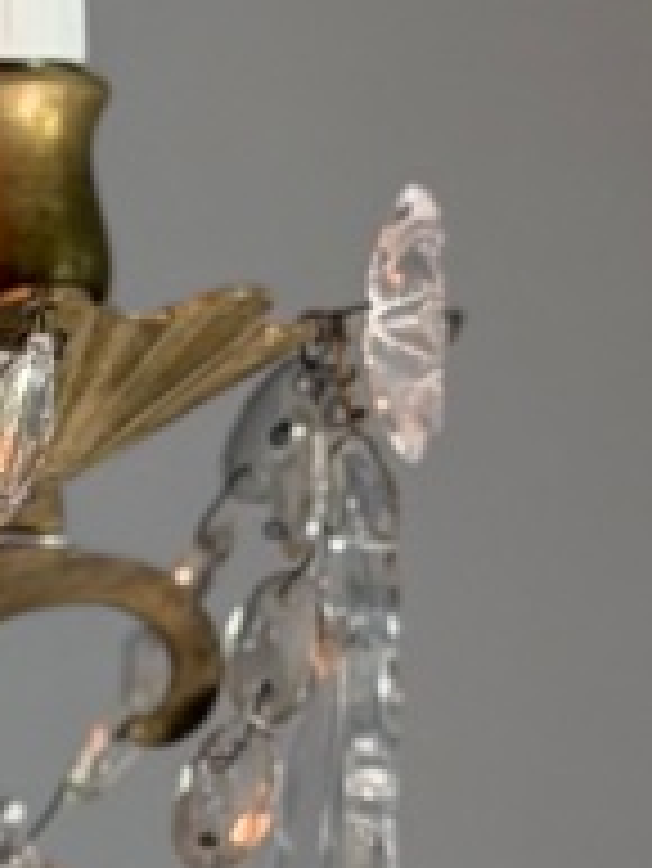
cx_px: -899
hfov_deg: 4.9
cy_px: 1097
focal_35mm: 298
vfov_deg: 6.6
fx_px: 7476
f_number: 1.78
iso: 125
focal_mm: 6.76
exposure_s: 1/100
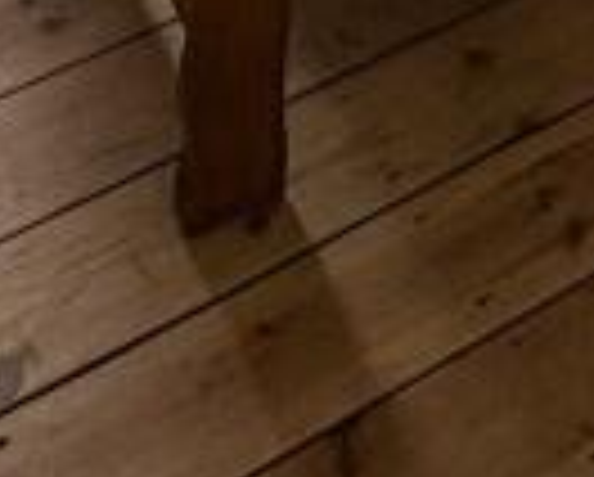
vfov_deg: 10.1
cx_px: 450
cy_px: -1022
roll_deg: -0.5
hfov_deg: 18.0
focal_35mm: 106
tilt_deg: -16.0
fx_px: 1866
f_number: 2.2
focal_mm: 2.22
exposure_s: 1/99
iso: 50
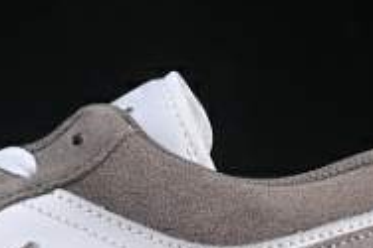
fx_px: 3023
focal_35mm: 292
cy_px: 202
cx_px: -18
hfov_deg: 7.0
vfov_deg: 4.7
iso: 160
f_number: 8
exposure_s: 1/80
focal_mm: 50
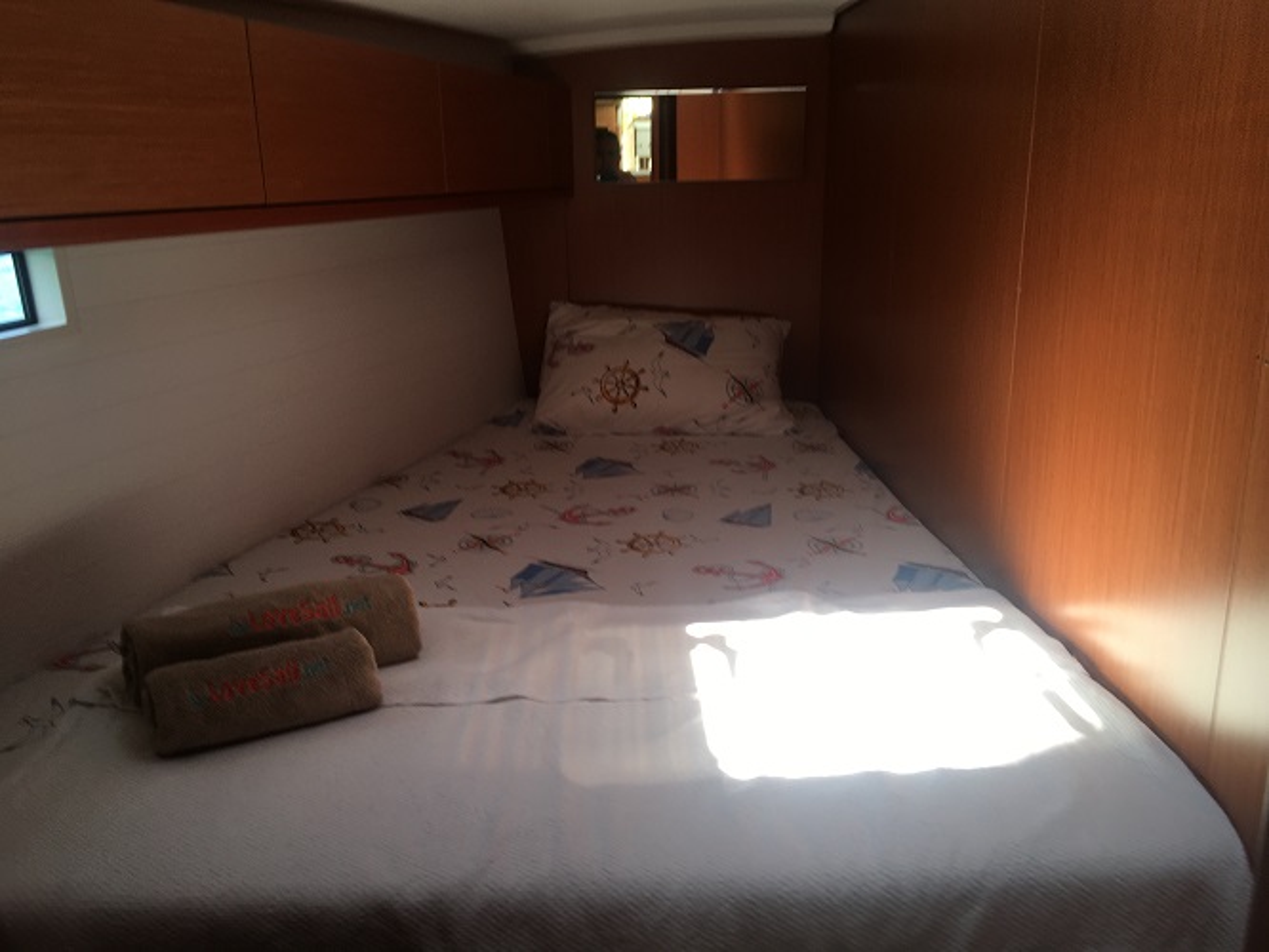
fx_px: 1064
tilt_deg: -15.8
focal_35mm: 29
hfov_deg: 61.6
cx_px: 634
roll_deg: -0.2
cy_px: 476
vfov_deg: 48.3
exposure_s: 1/50
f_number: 2.2
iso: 25
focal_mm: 4.15
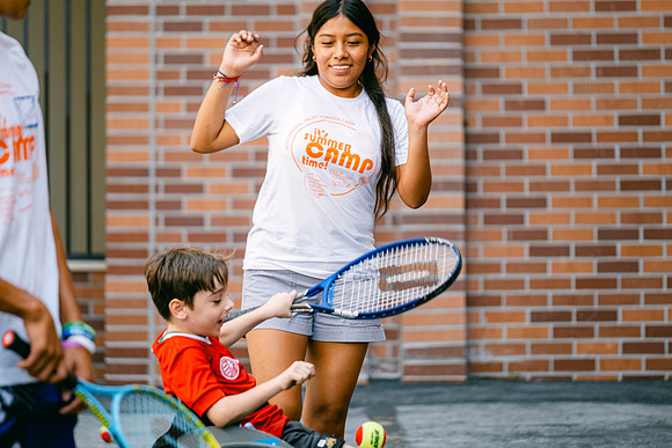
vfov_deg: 6.8
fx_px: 3771
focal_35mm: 202
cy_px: 224
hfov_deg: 10.2
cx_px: 336
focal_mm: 134.4
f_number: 2.8
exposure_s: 1/400
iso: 160
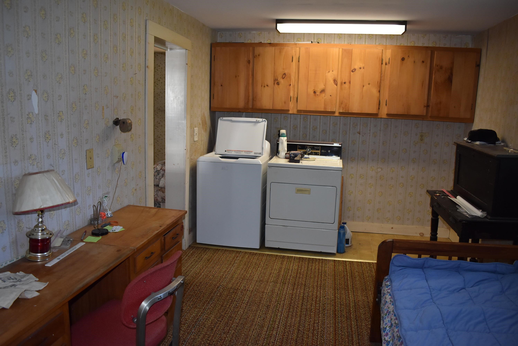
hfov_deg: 67.3
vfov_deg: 48.0
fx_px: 389
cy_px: 173
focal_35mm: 27
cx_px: 259
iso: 800
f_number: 3.5
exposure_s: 1/200
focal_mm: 18
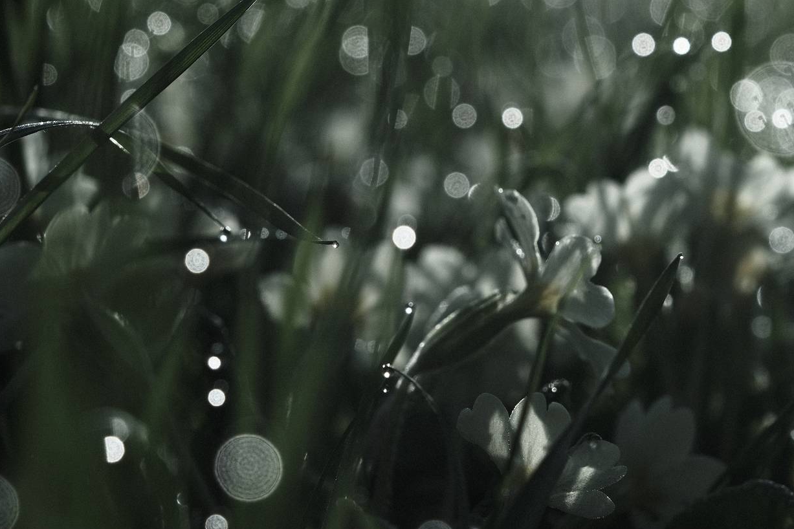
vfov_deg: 13.3
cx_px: 411
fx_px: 2272
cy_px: 199
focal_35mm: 103
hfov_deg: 19.8
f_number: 5.6
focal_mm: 52.4
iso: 640
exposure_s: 1/950
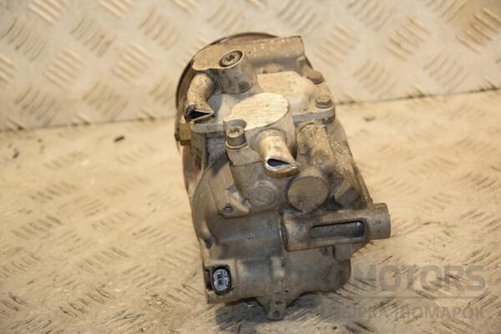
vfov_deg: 12.2
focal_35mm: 112
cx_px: 250
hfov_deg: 18.2
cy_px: 167
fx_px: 1566
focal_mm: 75
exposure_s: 1/200
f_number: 5.3
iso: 800
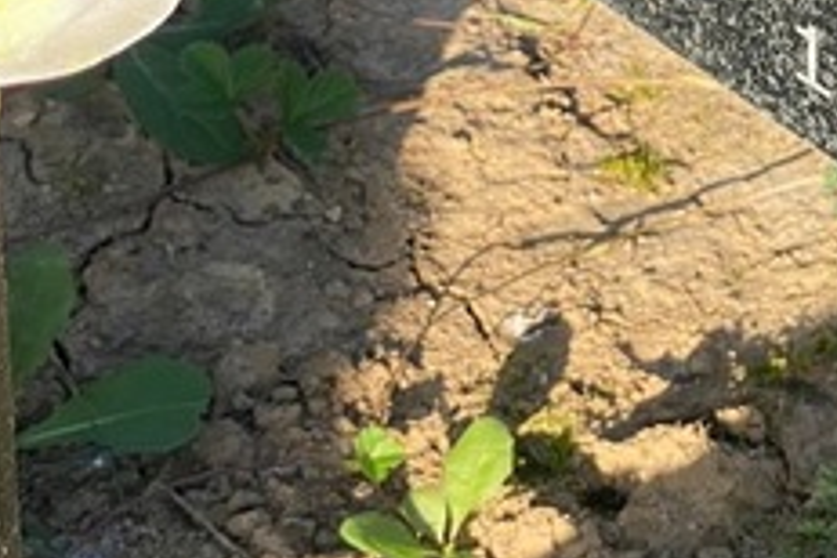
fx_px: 4347
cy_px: 163
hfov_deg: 10.6
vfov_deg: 7.3
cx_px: 1283
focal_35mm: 187
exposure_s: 1/516
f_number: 2
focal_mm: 6
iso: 20
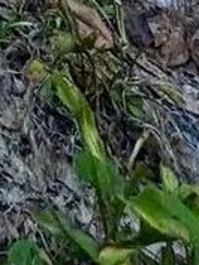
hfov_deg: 11.2
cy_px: -585
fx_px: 827
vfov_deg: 10.5
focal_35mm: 108
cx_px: -298
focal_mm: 2.22
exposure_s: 1/393
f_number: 2.2
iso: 50
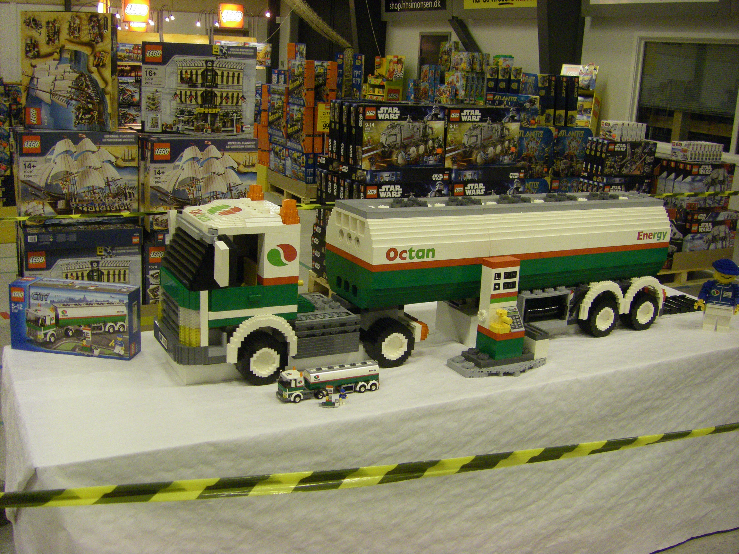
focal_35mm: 38
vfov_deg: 37.7
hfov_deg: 49.0
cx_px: 370
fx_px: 811
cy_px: 277
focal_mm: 6.3
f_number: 3.5
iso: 500
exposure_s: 1/50
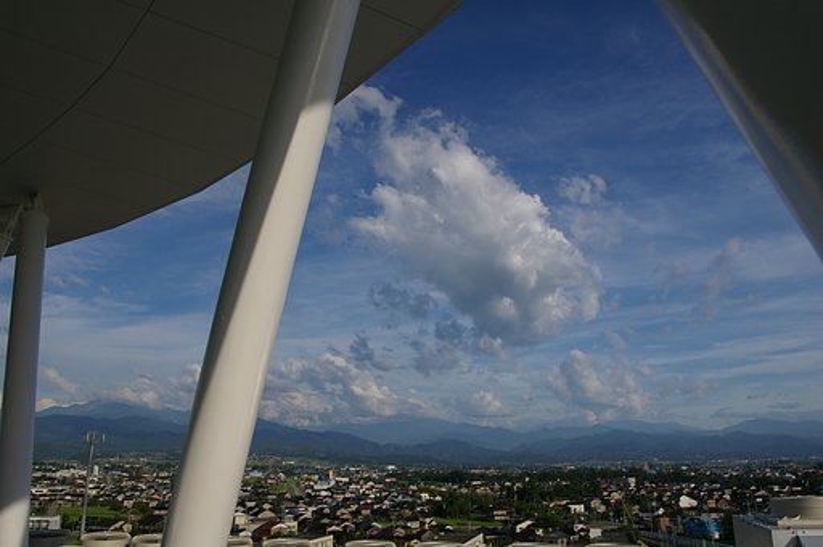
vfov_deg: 50.3
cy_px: 274
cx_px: 412
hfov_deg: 70.5
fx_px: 582
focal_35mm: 26
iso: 200
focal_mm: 17
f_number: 8
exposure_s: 1/320
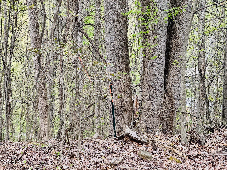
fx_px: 787
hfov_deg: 16.4
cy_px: 85
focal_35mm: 120
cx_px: 114
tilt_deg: -9.6
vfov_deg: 12.3
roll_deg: -1.1
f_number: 2.8
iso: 50
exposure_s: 1/158
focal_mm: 15.66
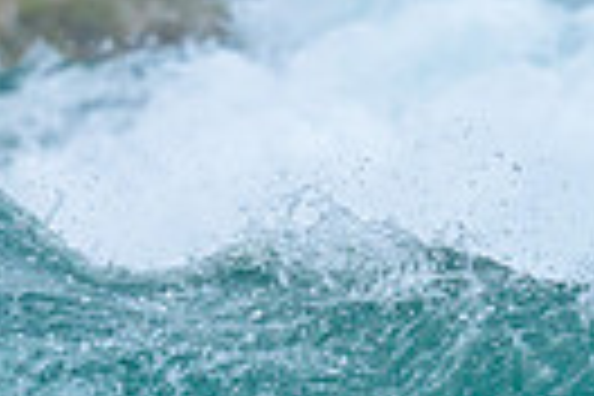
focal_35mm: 4815
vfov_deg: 0.3
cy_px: 602
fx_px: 79441
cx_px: 974
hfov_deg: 0.4
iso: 640
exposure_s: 1/2500
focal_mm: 800
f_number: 6.3
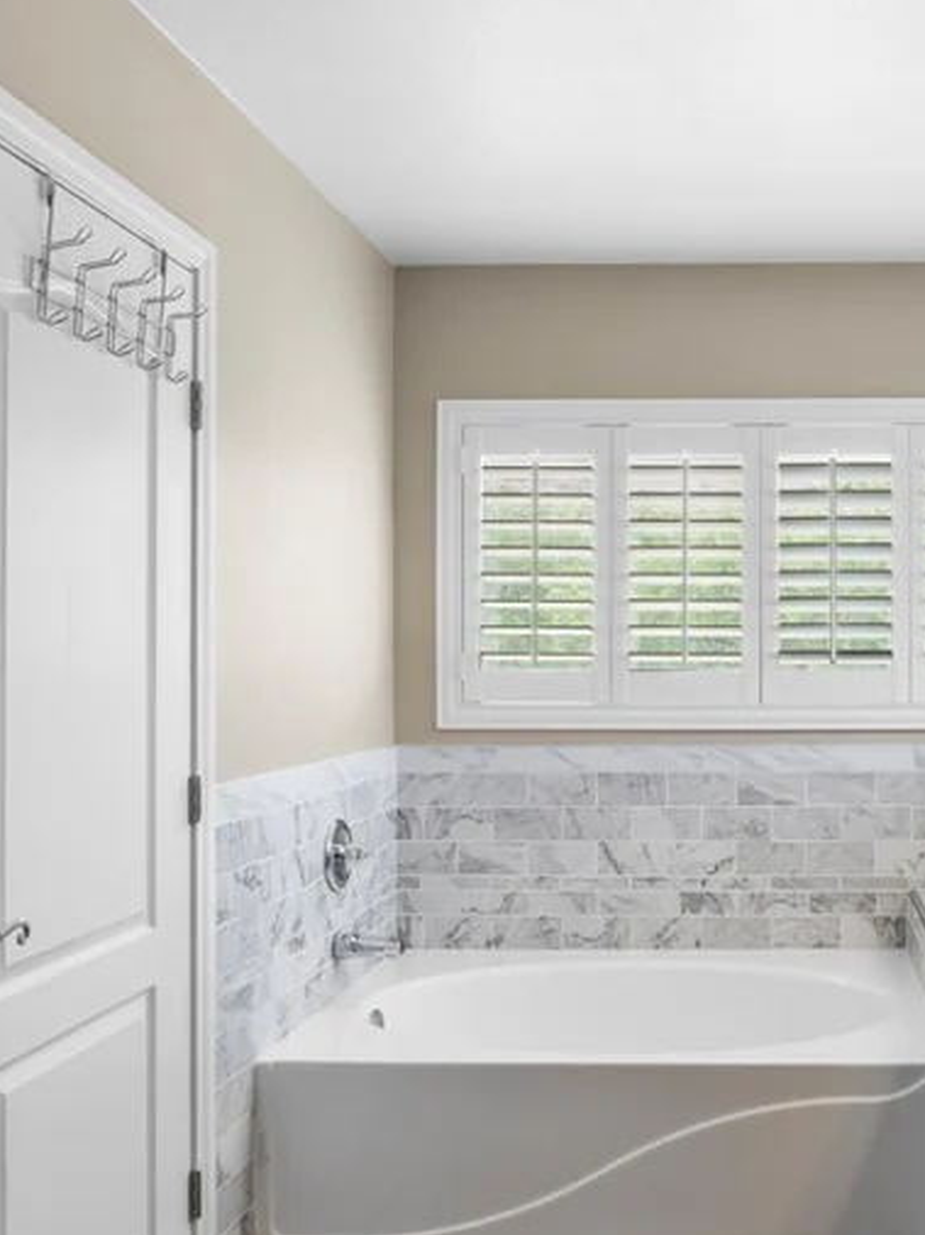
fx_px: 1319
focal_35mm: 37
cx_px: 754
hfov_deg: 37.1
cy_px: 658
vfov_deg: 50.1
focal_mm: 19
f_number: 8
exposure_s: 1/125
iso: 400
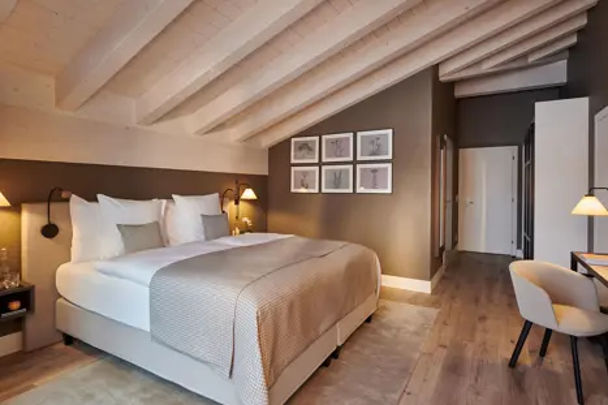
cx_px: 304
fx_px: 321
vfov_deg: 64.5
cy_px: 202
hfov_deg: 86.9
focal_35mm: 19
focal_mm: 19
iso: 100
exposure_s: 1/1.59
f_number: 8
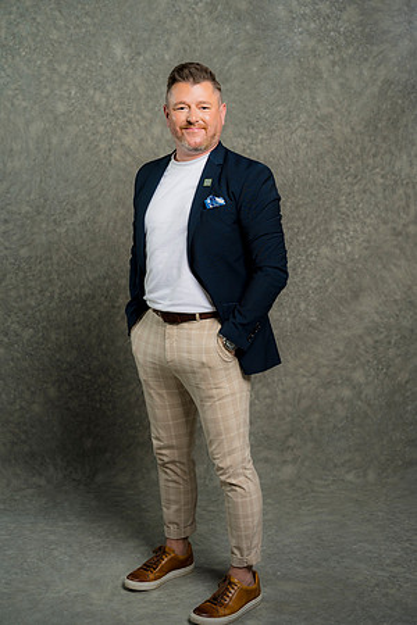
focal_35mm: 55
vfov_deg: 36.2
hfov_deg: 24.6
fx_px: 956
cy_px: 312
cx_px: 208
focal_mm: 55
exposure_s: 1/160
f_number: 4
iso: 125
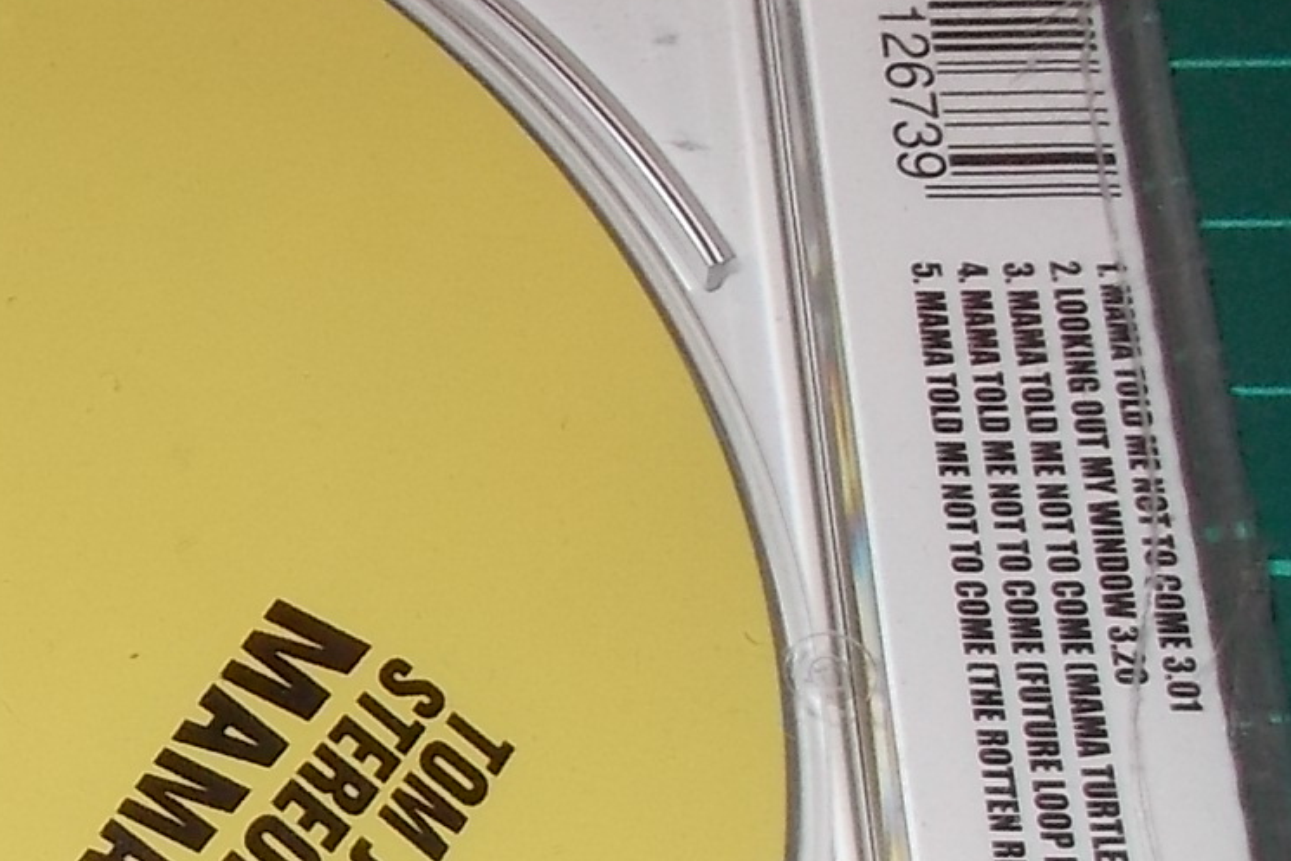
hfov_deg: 20.6
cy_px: 923
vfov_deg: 14.6
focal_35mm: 92
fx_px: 3300
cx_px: -274
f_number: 3.3
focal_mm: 4.1
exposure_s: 1/30
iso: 200
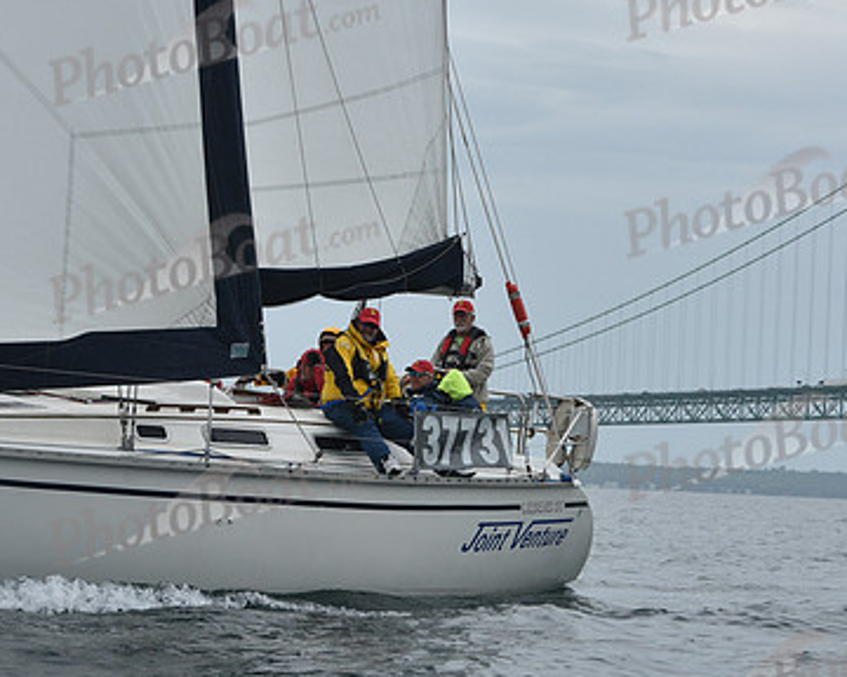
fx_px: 3409
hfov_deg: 14.2
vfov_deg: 11.4
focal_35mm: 136
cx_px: 503
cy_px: 351
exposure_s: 1/800
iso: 250
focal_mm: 90
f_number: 9
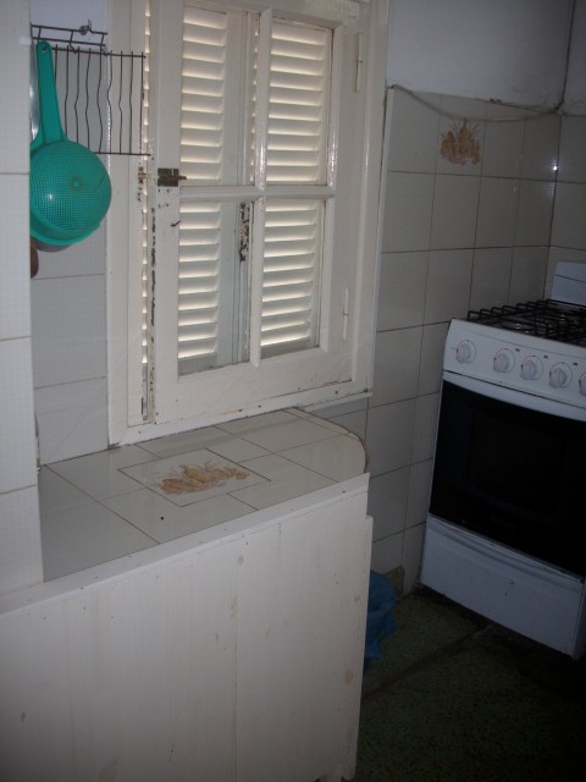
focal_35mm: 31
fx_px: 700
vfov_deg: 58.4
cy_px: 391
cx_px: 293
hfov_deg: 45.4
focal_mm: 6.2
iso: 50
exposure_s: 1/30
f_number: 2.8
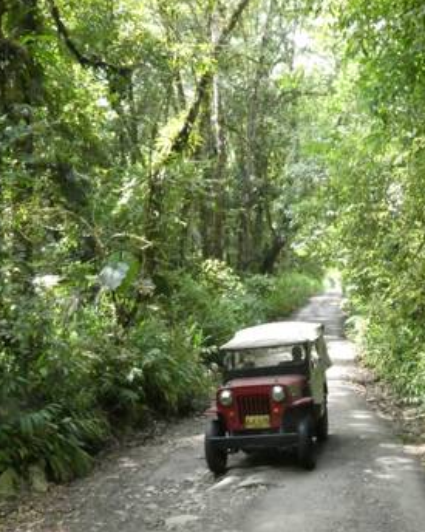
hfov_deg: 33.4
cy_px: 268
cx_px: 243
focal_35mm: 45
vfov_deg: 41.2
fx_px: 708
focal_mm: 5.8
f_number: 8
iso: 1250
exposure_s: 1/80
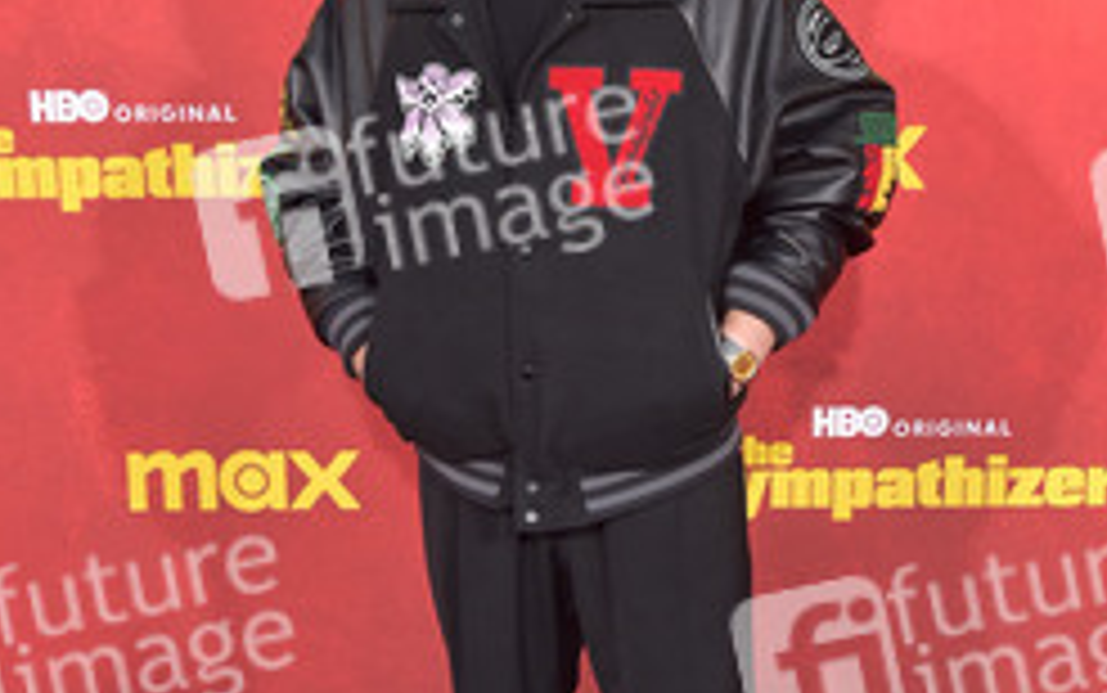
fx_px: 2203
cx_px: 556
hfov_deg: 28.2
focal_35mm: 73
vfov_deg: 17.9
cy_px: 418
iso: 1600
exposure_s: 1/1000
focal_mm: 44
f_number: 6.3
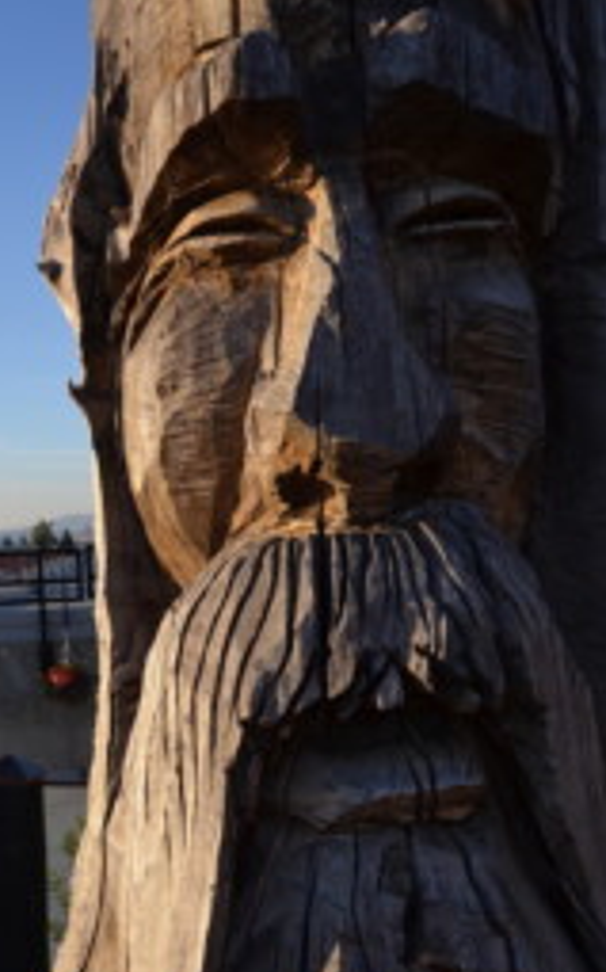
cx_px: 36
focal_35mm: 38
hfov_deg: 31.6
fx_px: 1006
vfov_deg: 51.6
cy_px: 473
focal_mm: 14
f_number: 8
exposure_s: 1/250
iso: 180
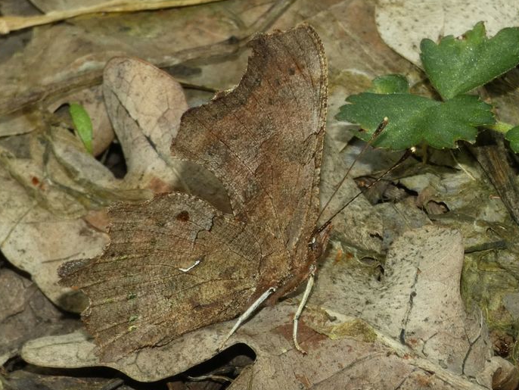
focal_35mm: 199
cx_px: 243
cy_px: 201
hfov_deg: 9.9
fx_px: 2985
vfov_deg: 7.5
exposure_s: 1/80
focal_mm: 28.8
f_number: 5.4
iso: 80
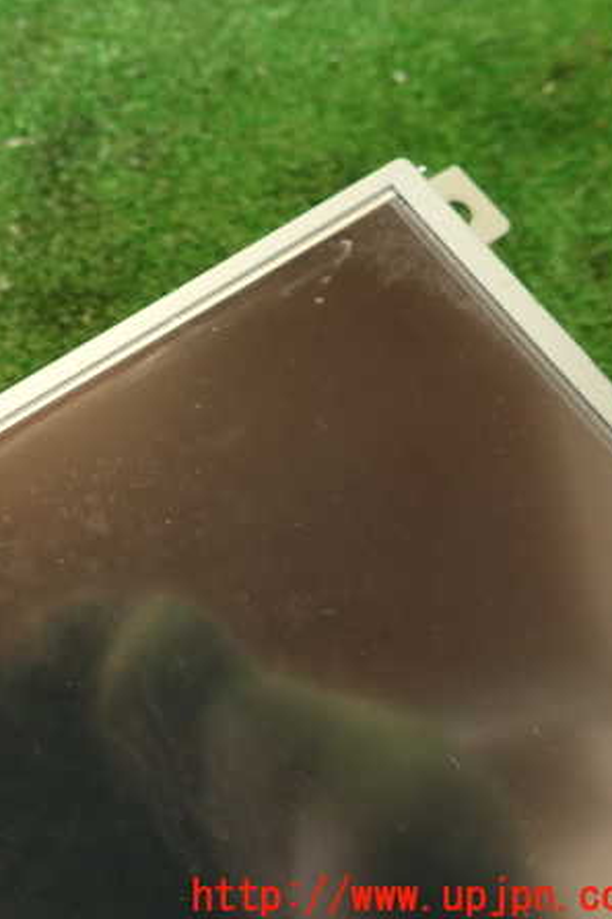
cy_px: 460
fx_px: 893
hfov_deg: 35.2
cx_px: 39
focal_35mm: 35
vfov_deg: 54.5
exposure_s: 1/40
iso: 200
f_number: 2
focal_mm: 4.5
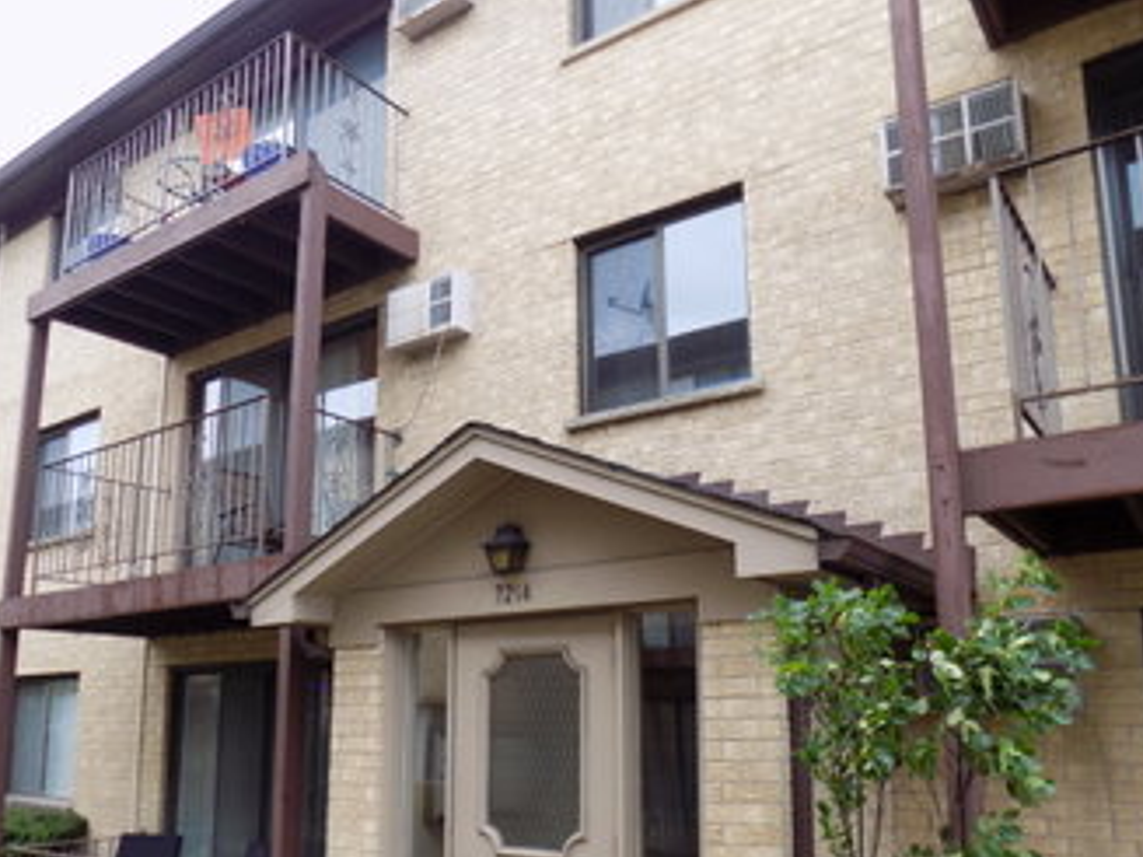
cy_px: 556
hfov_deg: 59.9
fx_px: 990
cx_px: 516
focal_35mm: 30
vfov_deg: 46.2
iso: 140
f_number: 3.1
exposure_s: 1/30
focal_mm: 4
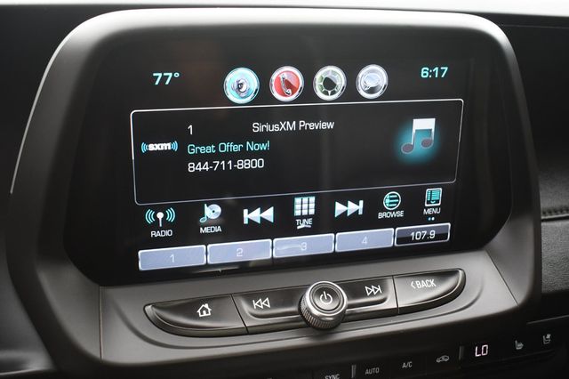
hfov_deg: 45.5
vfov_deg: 31.2
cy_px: 190
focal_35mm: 43
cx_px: 284
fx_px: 679
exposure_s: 1/125
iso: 800
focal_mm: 29
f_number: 4.2
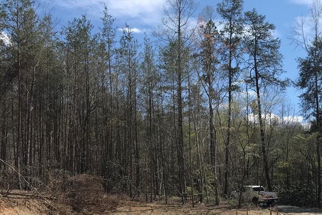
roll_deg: -0.7
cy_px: 186
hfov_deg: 41.9
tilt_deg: +2.1
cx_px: 228
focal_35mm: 46
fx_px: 411
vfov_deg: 28.3
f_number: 1.8
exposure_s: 1/2283
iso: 20
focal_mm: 3.99
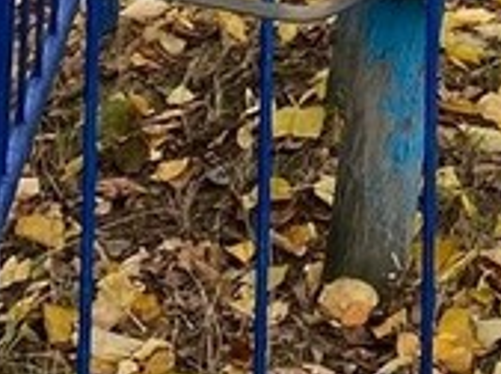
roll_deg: -2.2
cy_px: -745
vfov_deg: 8.0
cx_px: 925
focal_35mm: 158
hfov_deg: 11.5
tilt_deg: -6.3
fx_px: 2282
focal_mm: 4.25
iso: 32
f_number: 1.8
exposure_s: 1/243
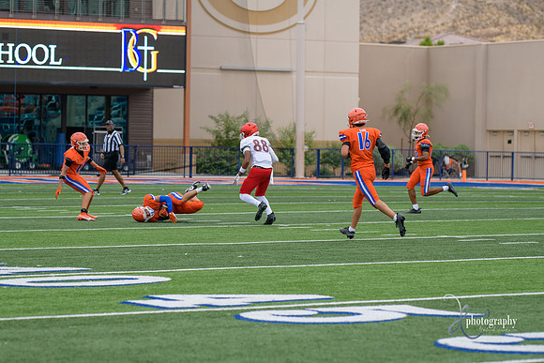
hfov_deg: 14.2
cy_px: 182
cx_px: 272
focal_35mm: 145
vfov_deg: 9.5
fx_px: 2192
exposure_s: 1/800
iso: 360
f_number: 3.5
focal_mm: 145
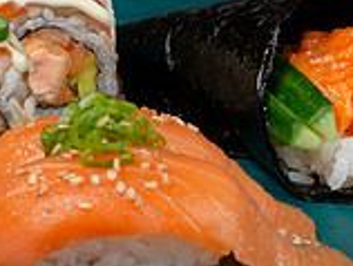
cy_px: 146
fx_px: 1798
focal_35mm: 176
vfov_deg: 8.5
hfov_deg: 11.2
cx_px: 136
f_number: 11
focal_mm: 50
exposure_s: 1/80
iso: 250
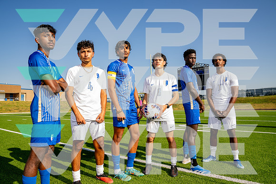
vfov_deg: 53.2
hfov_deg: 73.7
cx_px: 138
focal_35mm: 24
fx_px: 184
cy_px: 92
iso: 50
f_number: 7.1
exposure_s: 1/125
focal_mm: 24
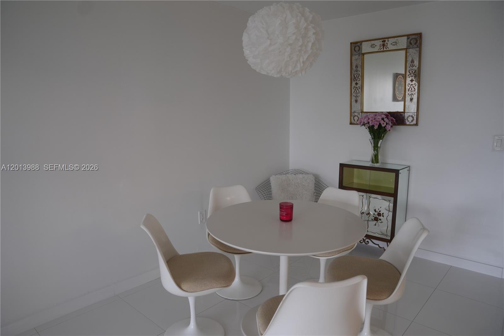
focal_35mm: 24
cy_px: 168
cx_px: 252
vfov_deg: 53.1
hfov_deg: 73.8
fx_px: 336
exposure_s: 1/50
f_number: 2.8
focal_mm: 24
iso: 400
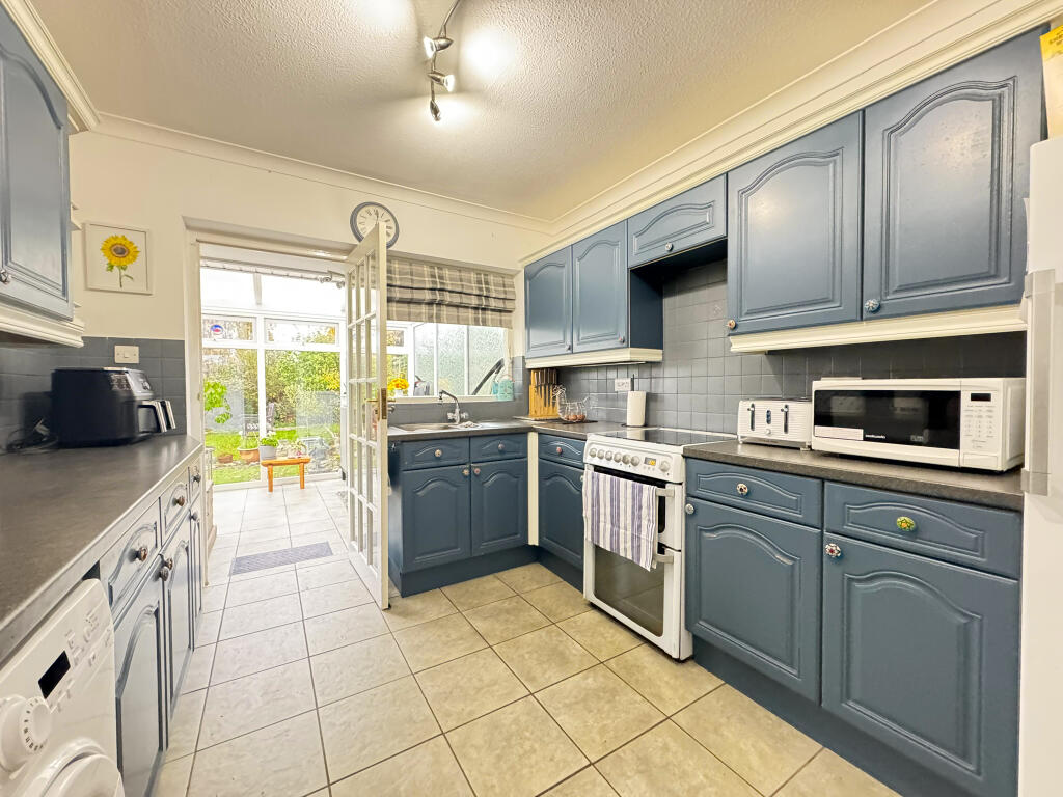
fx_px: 430
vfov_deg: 85.7
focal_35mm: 14
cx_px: 532
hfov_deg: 102.1
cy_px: 398
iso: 1000
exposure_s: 1/60
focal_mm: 2.2
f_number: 2.2
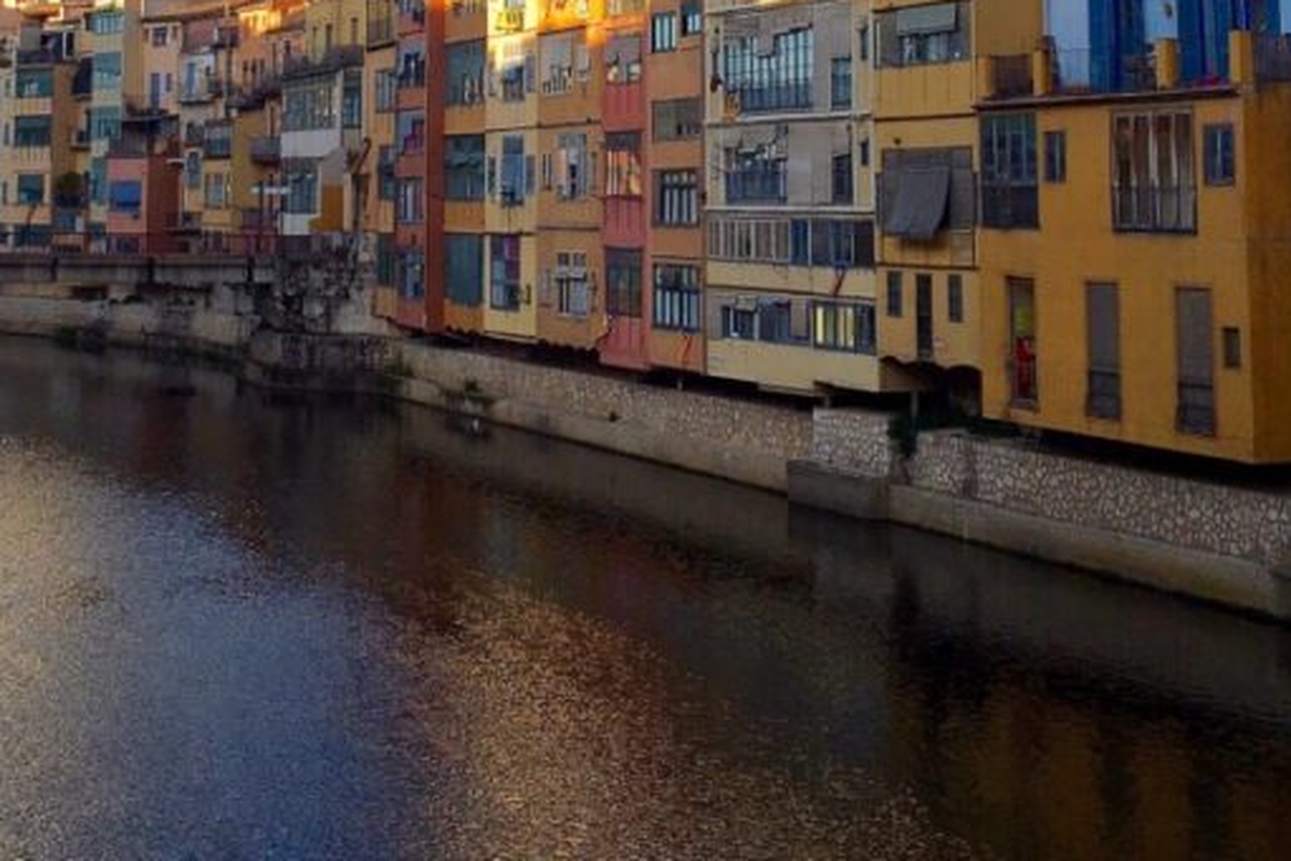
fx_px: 2260
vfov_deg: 20.8
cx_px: 398
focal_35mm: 63
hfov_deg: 31.6
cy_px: -28
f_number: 2.2
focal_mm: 4.15
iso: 25
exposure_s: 1/712
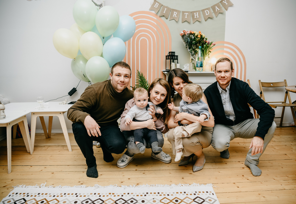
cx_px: 156
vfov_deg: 48.8
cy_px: 100
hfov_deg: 66.7
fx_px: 225
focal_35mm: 27
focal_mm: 26
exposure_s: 1/160
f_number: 3.5
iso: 125
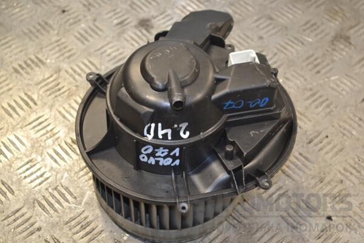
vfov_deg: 20.2
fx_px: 682
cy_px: 122
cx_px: 182
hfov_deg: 29.9
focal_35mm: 68
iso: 400
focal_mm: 45
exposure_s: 1/80
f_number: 5.3
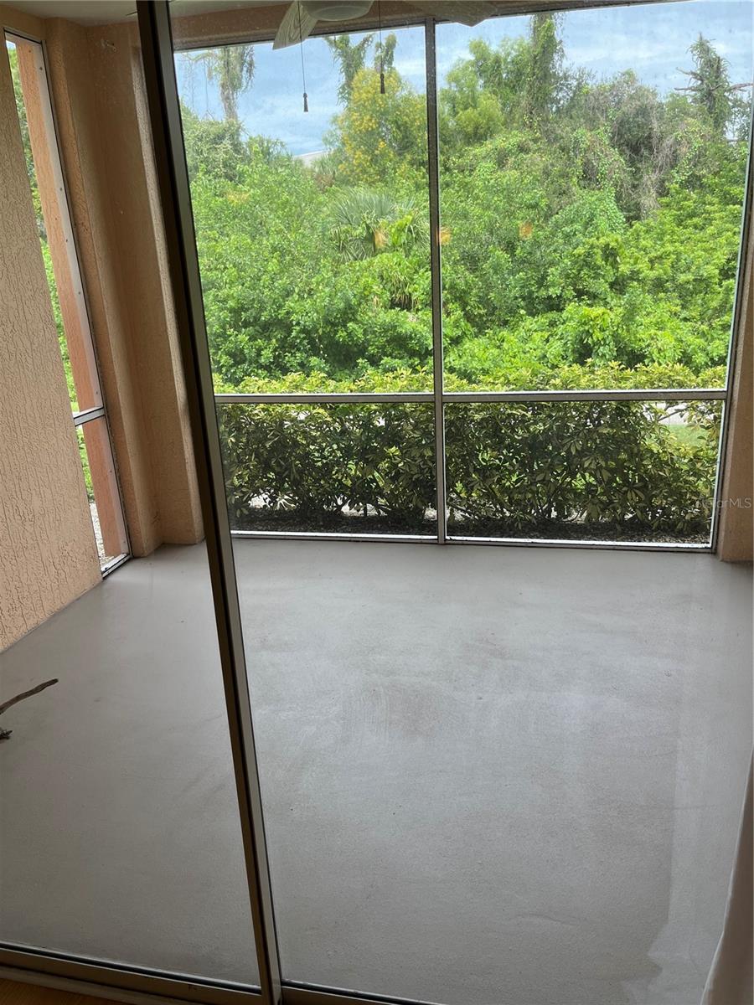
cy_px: 502
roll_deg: +2.5
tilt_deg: -19.1
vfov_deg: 67.3
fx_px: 755
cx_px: 377
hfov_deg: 53.1
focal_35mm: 26
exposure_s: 1/404
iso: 50
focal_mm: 5.1
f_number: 1.6
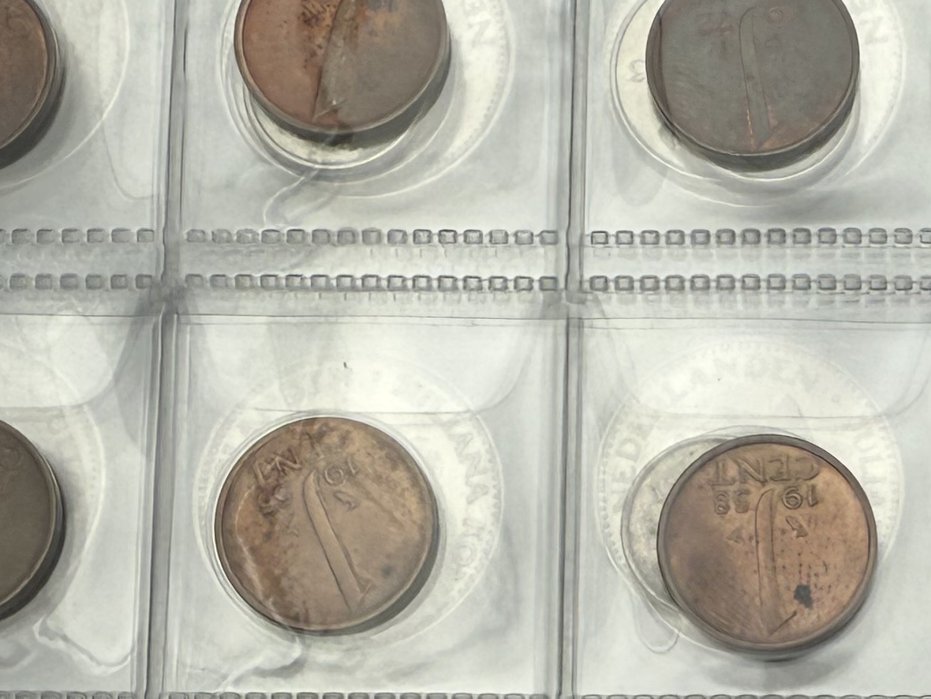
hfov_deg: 22.9
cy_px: 810
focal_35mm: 82
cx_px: 923
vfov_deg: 17.3
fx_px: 2205
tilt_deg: -84.0
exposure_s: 1/320
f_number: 2.2
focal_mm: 2.22
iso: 40
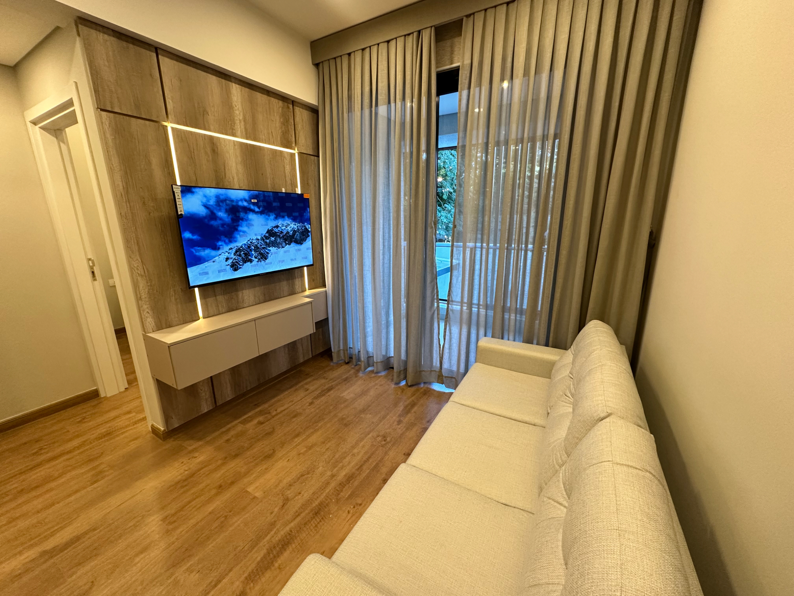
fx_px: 321
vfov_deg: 85.7
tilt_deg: -13.8
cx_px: 397
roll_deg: +0.3
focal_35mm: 14
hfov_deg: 102.1
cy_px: 298
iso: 200
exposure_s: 1/100
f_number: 2.2
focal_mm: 2.22
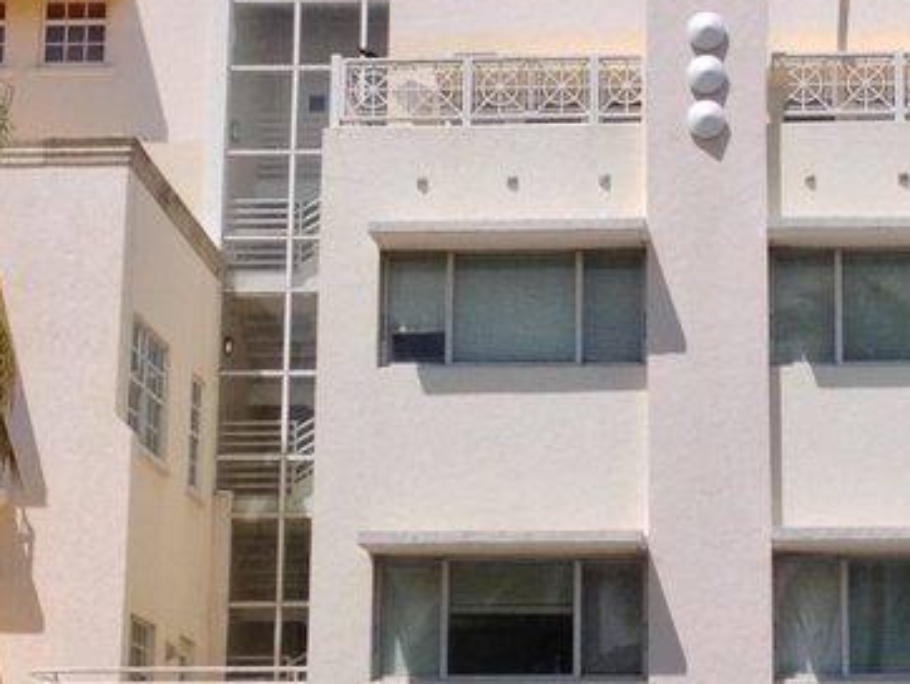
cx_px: 656
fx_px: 3051
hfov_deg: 16.9
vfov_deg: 12.8
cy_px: 289
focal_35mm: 116
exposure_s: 1/3953
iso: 50
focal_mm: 4.28
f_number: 2.4
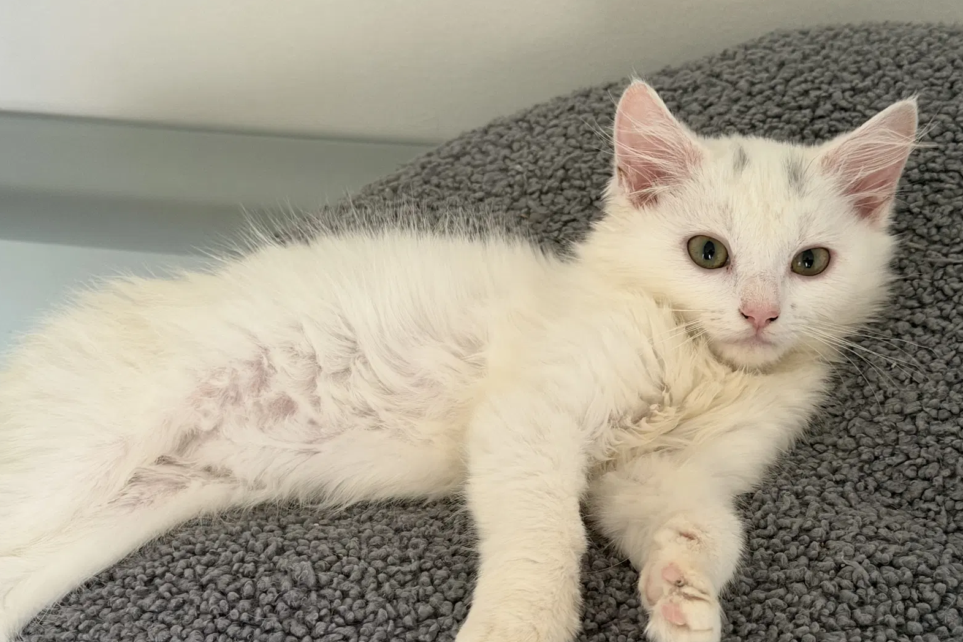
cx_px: 423
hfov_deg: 32.8
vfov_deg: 22.2
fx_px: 1632
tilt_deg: -43.4
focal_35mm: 61
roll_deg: +8.3
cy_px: 428
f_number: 1.78
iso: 250
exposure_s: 1/45
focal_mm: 6.76
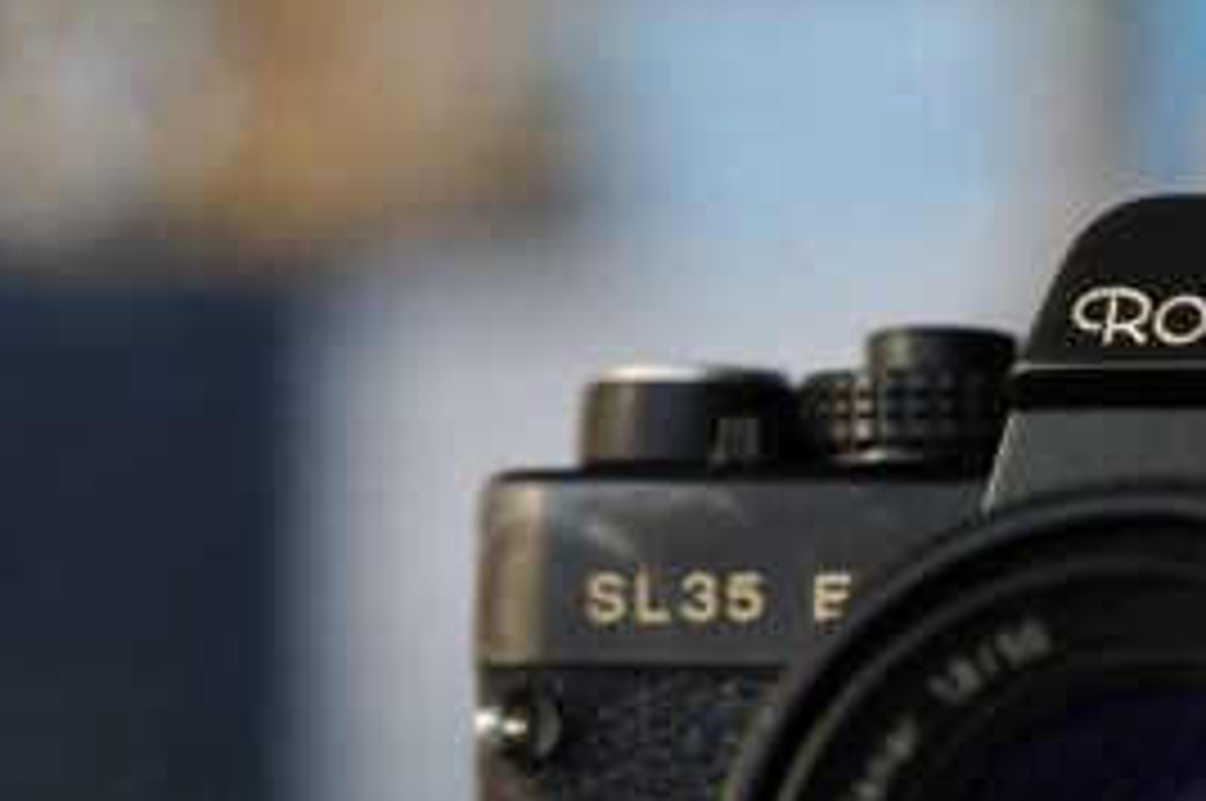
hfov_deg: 10.7
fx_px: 6391
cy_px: 655
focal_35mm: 191
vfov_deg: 7.2
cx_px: 1102
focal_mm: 50
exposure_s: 1/400
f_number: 3.2
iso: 100
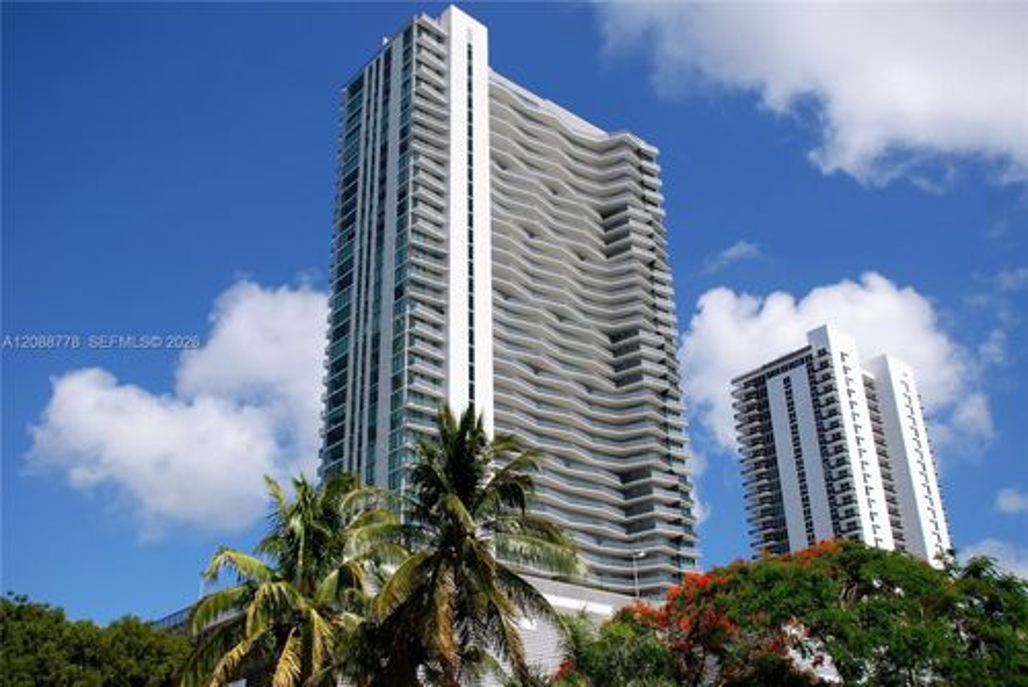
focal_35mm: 33
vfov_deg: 40.0
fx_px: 943
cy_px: 344
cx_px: 514
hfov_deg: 57.2
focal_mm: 22
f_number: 3.8
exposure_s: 1/1000
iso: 100
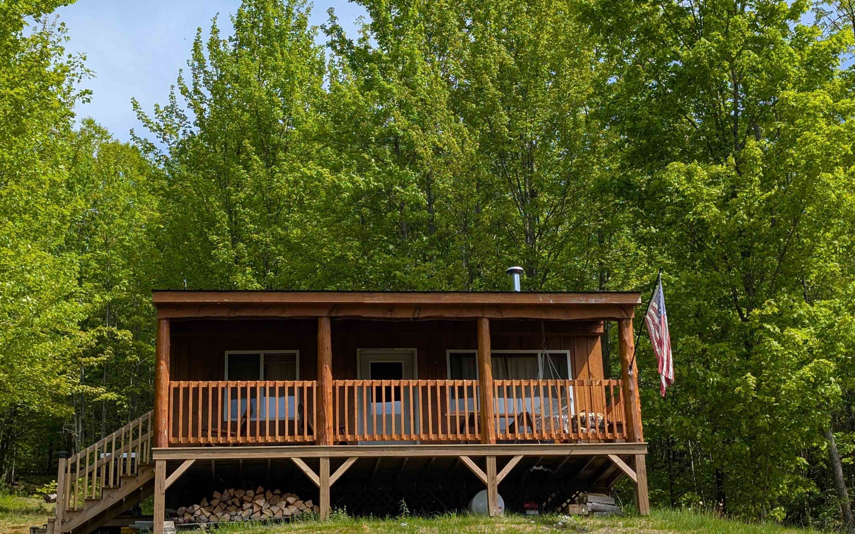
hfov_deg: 38.2
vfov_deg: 24.4
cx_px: 428
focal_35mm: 53
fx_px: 1235
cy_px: 250
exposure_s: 1/1203
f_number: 1.68
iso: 21
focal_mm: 6.9
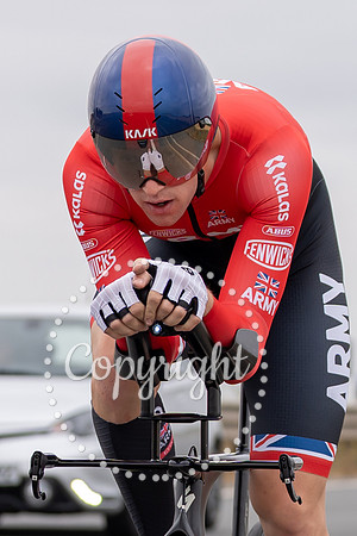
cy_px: 649
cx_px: 245
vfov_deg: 6.3
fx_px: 4866
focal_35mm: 327
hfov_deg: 4.2
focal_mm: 70
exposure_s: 1/800
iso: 100
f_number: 3.2
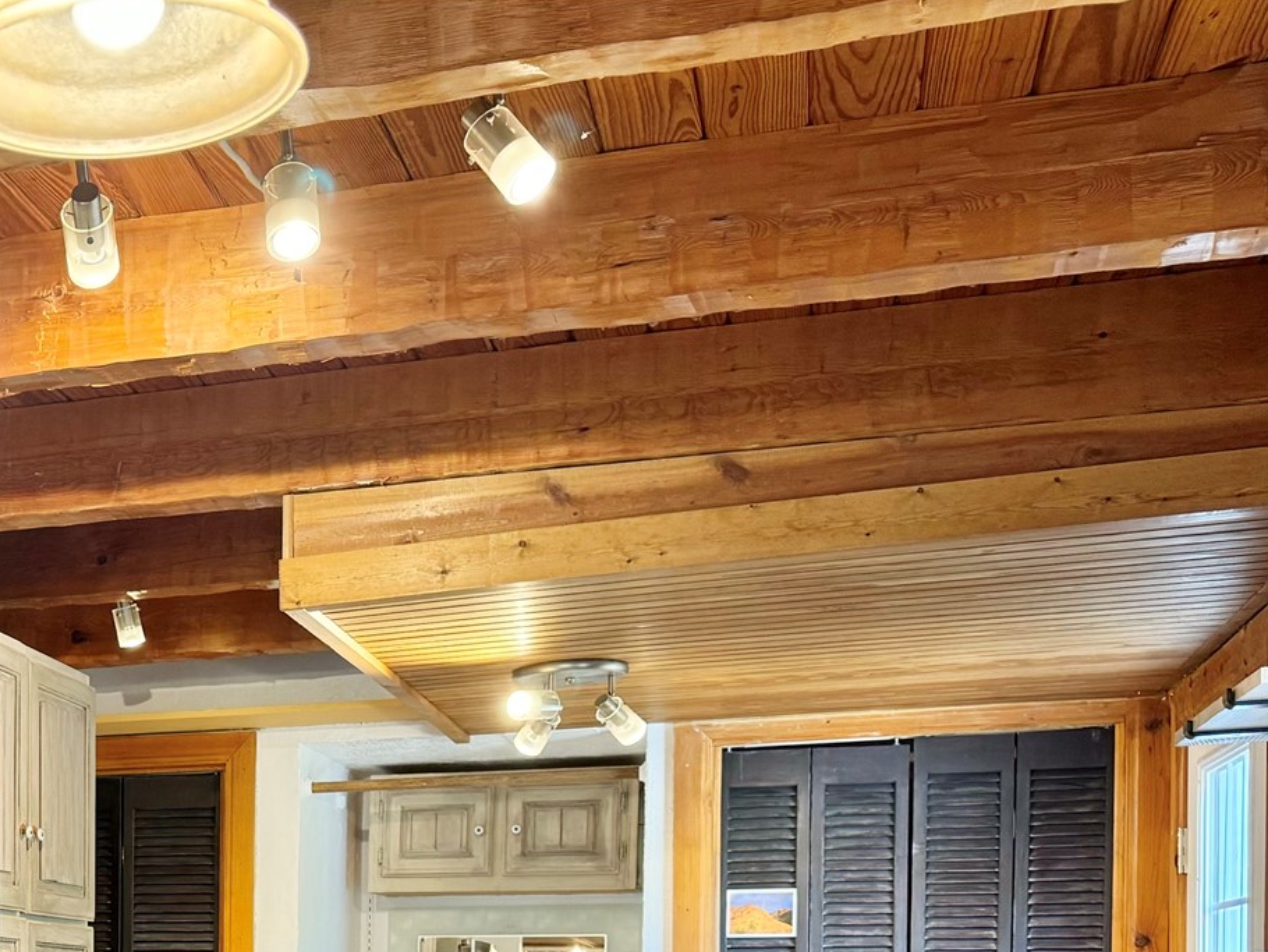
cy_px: 1062
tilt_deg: -1.1
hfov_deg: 32.2
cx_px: -50
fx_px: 1979
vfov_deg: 25.0
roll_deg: -1.2
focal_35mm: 54
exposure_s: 1/60
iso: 125
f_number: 1.78
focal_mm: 6.76
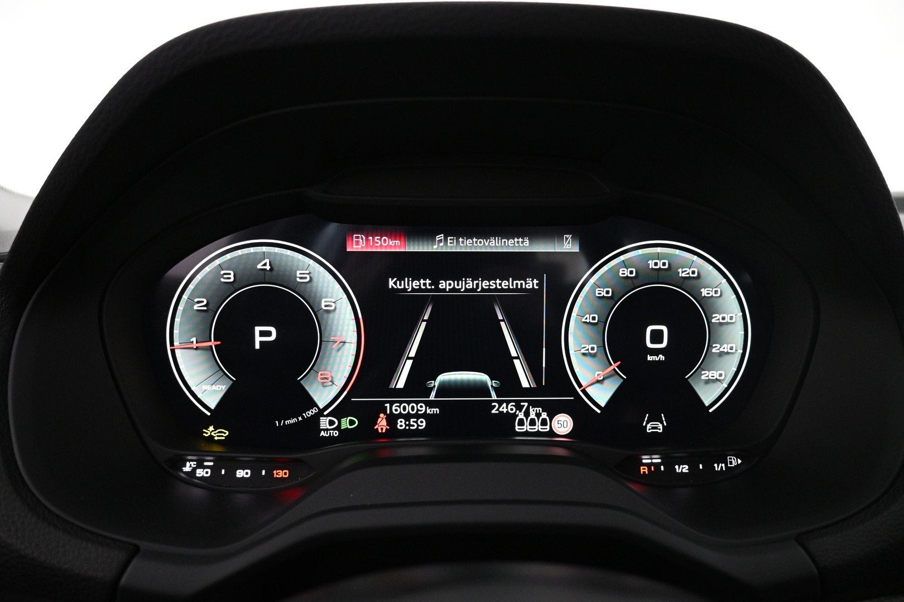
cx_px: 452
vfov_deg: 53.1
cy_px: 301
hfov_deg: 73.7
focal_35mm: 24
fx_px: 603
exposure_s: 1/25
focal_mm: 16
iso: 1600
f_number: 3.5
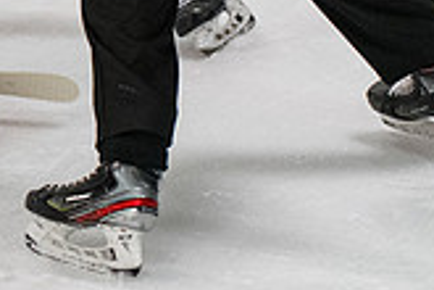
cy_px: -249
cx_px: -137
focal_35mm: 414
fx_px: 4991
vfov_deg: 3.3
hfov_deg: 5.0
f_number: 3.5
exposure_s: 1/800
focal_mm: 70
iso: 2500
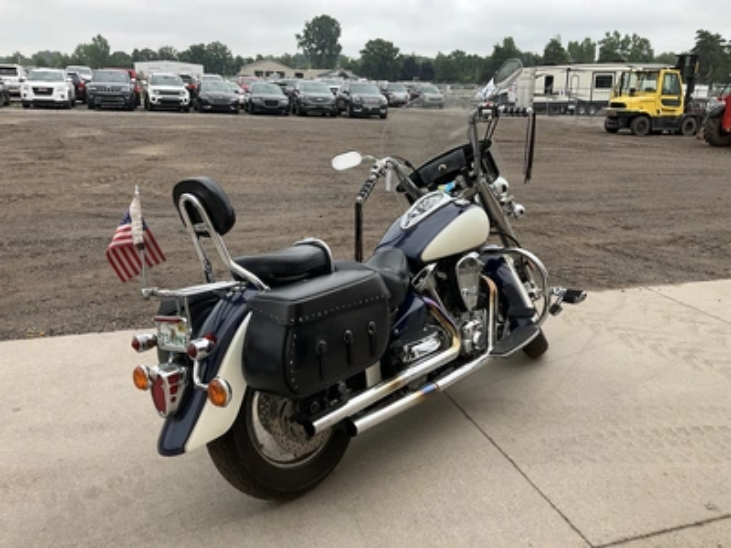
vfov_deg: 48.2
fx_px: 612
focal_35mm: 29
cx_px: 366
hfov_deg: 61.7
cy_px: 274
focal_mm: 3
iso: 20
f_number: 1.8
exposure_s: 1/122
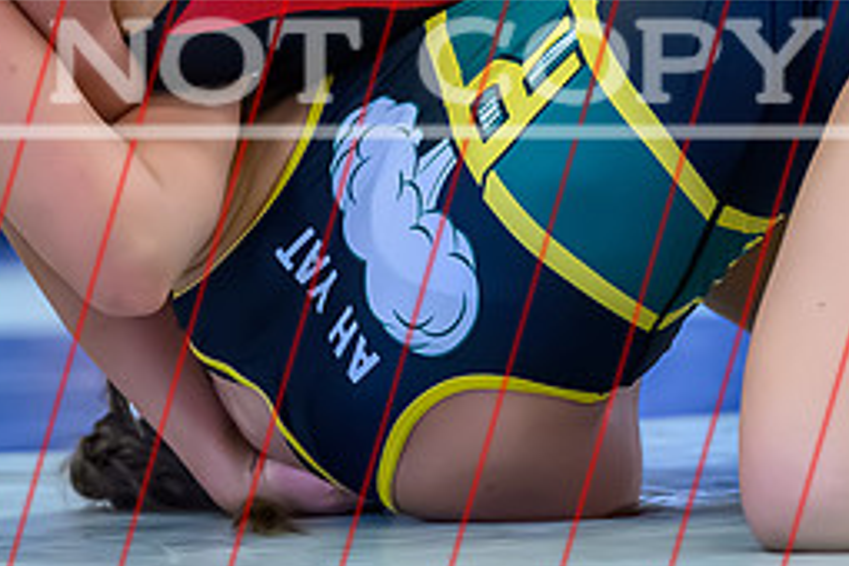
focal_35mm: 303
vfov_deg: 4.5
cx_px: 245
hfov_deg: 6.8
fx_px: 7145
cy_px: 267
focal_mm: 91
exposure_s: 1/640
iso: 8000
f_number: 2.8
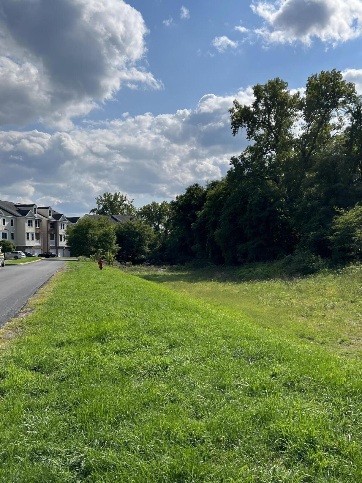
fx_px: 446
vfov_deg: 56.8
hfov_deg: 44.1
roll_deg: -0.1
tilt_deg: +2.2
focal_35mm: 32
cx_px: 204
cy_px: 257
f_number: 1.5
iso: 50
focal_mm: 5.7
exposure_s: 1/9434
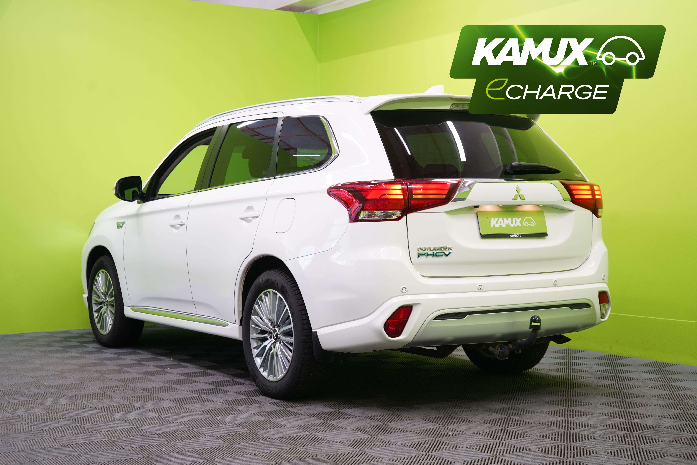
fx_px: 968
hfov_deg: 39.6
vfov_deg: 27.0
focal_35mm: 50
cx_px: 348
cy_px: 232
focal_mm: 50
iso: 400
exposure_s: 1/30
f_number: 5
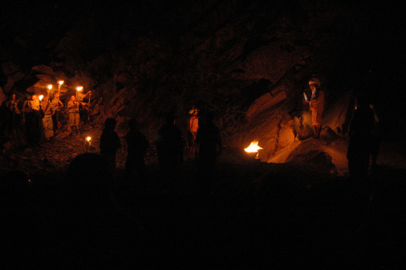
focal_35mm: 36
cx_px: 203
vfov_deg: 36.8
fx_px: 406
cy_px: 135
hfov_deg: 53.2
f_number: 3.5
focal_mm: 24
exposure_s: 1/5
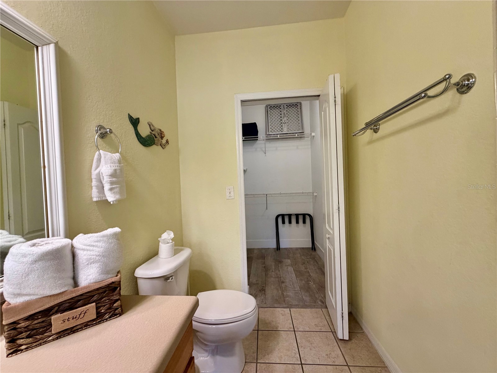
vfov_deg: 85.7
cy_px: 186
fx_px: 201
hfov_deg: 102.1
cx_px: 248
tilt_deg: -0.7
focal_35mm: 14
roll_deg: +3.0
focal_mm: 2.22
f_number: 2.2
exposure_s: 1/60
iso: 250
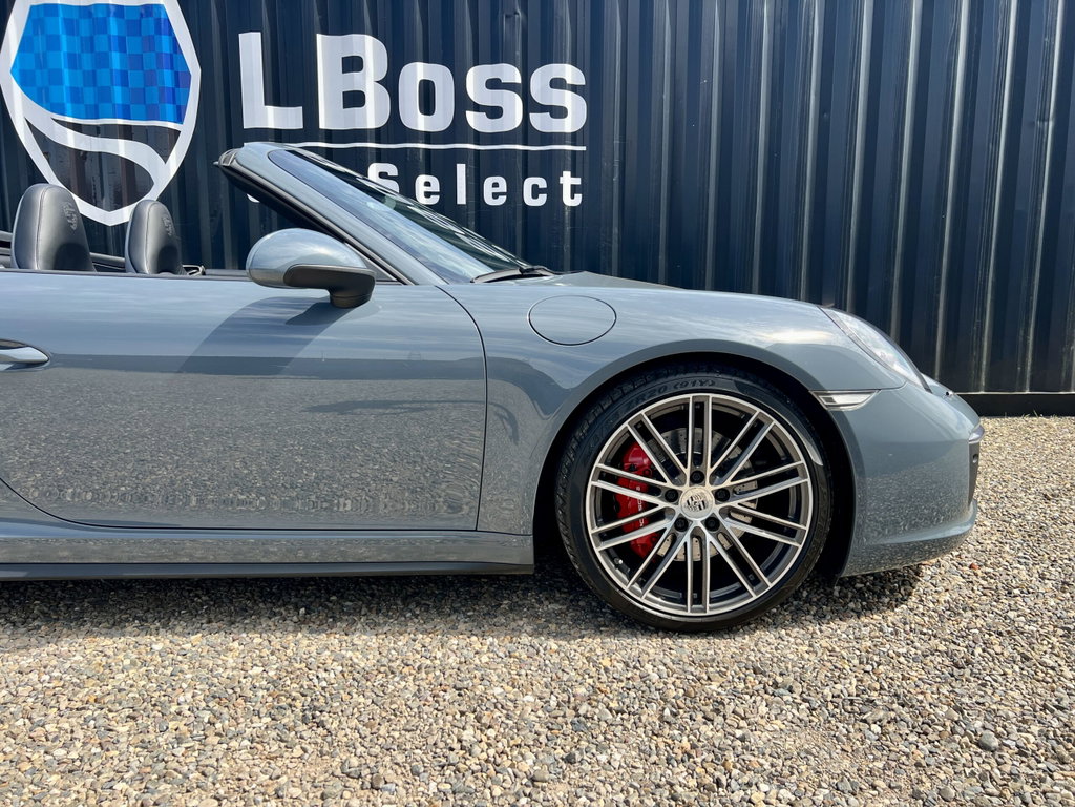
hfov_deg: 67.3
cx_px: 538
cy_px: 404
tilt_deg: -8.9
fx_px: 807
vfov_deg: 53.1
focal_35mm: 26
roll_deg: -0.5
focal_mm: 5.7
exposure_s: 1/1838
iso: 50
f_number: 1.5
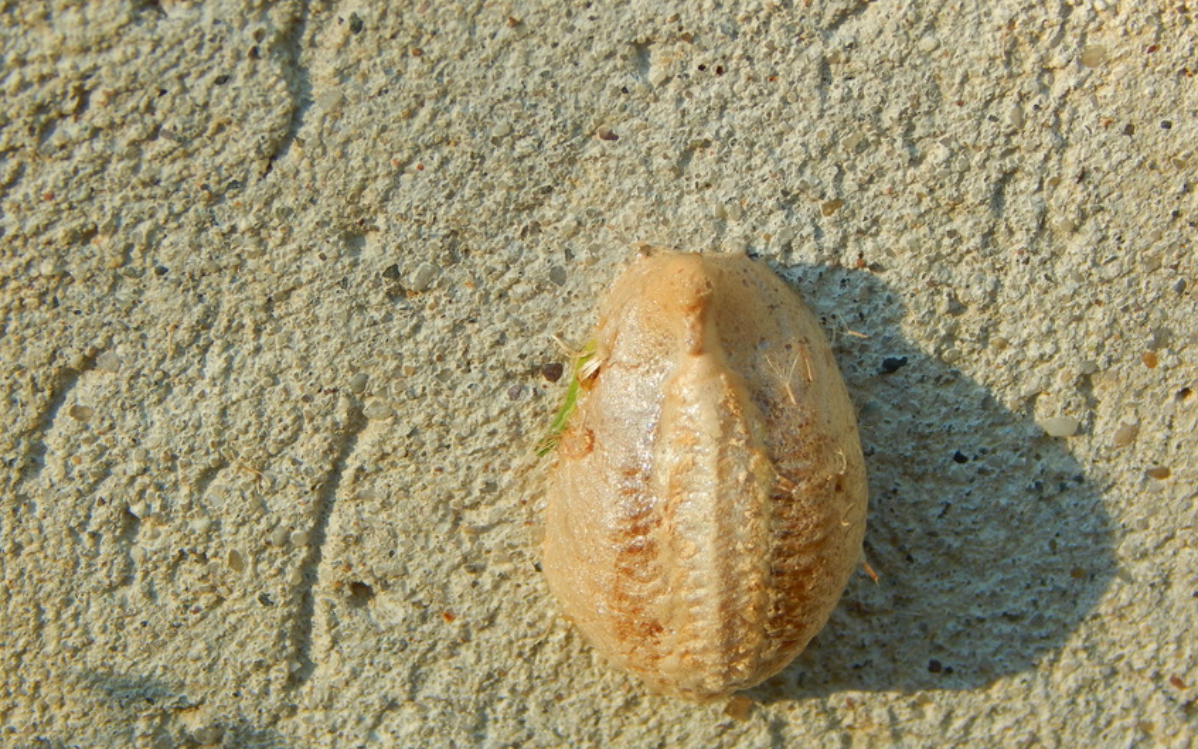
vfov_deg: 7.7
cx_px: 597
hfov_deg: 12.2
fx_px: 5584
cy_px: 402
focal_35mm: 171
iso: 125
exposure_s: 1/125
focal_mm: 28.7
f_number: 5.1
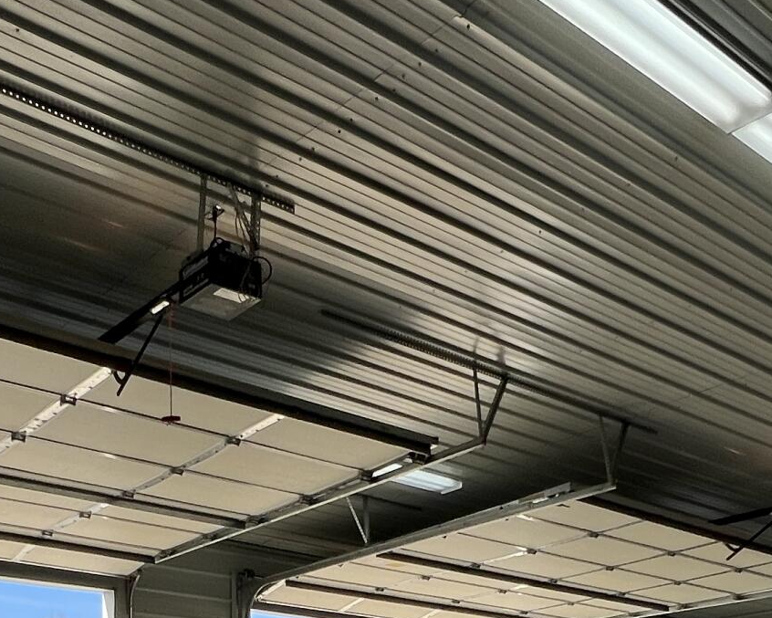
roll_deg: +1.0
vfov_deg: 28.1
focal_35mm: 45
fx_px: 1028
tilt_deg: +2.5
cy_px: 789
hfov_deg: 40.8
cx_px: 279
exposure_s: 1/834
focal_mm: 1.57
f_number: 1.8
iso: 32
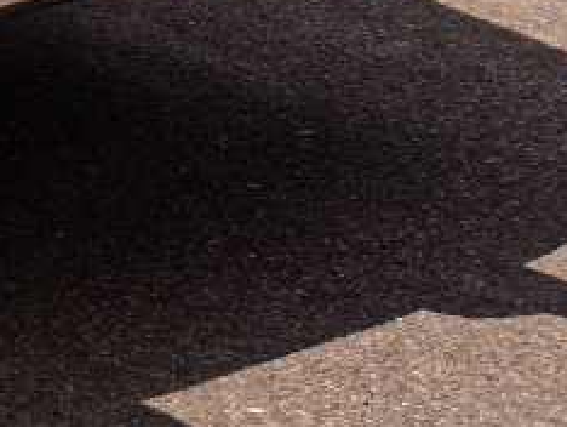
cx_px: -858
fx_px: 3270
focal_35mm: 199
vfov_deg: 7.2
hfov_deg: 8.8
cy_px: -422
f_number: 8
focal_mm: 27
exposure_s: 1/400
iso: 250
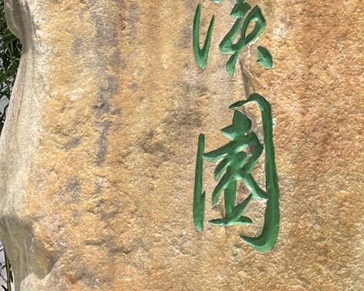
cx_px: 291
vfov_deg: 15.1
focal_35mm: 99
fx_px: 1066
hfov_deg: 19.2
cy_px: -38
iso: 32
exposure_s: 1/2882
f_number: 1.6
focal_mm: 4.2
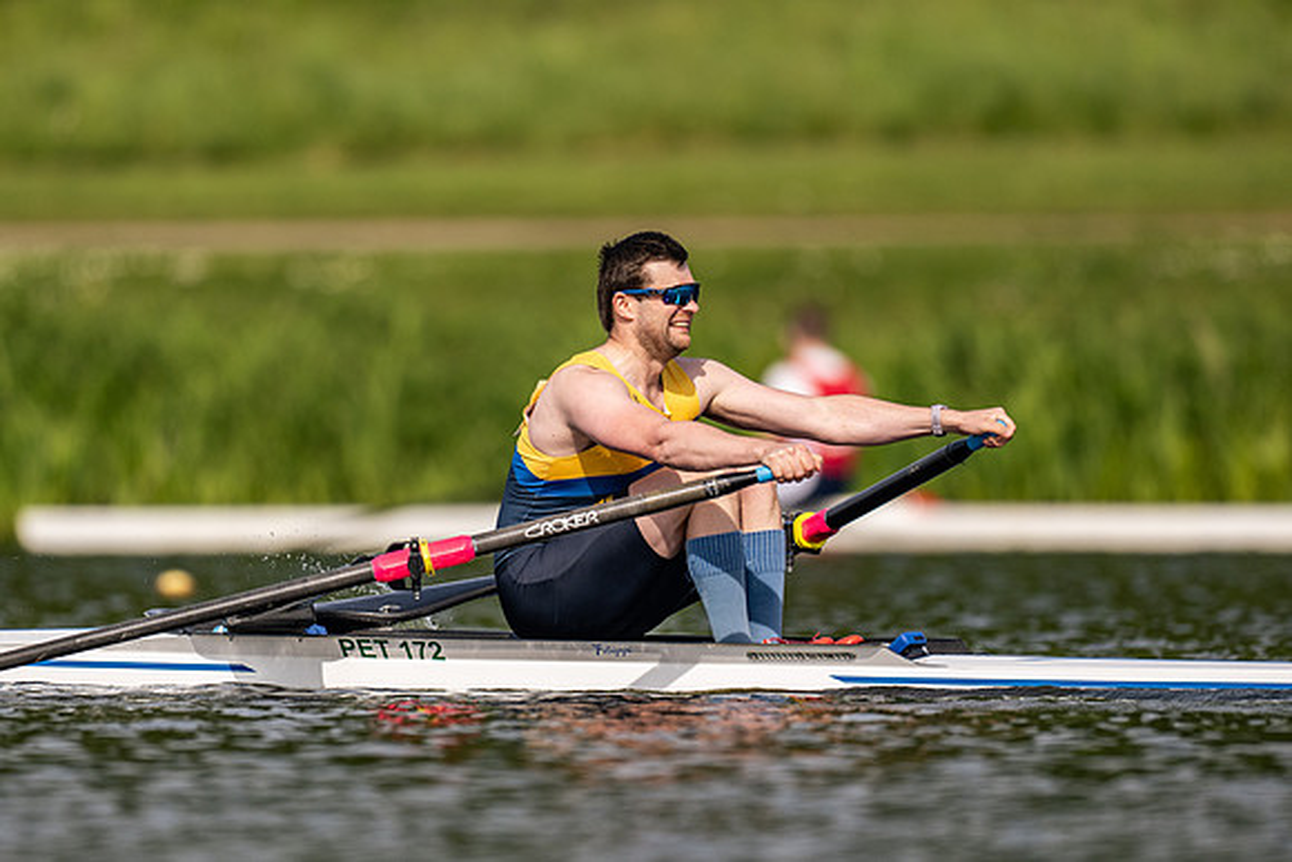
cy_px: 431
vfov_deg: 1.5
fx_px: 32323
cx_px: 646
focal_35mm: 900
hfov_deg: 2.3
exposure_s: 1/2500
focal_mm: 600
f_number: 4
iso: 200
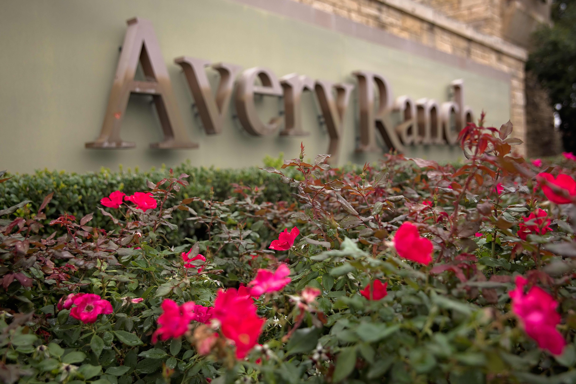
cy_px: 192
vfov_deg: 35.1
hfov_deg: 50.7
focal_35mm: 38
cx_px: 288
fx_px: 608
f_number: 3.5
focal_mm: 38
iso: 320
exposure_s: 1/1000
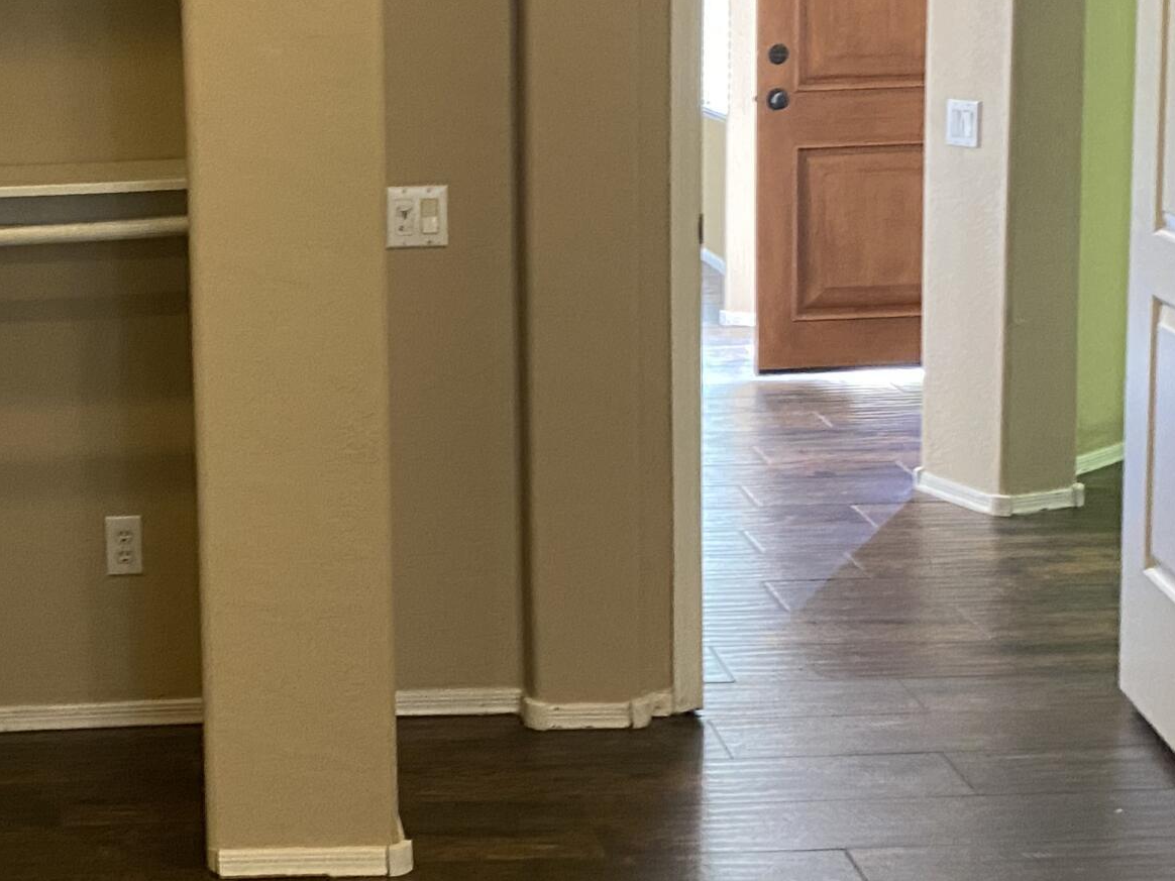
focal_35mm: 67
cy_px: 257
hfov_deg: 28.6
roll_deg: +0.9
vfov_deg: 21.8
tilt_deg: -9.0
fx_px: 2274
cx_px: 302
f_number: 1.8
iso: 400
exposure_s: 1/40
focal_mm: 4.25
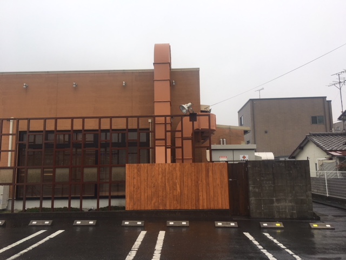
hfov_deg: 61.7
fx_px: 290
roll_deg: +0.7
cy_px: 130
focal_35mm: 29
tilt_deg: +7.0
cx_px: 173
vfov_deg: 48.2
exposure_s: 1/318
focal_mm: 4.15
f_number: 2.2
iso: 25
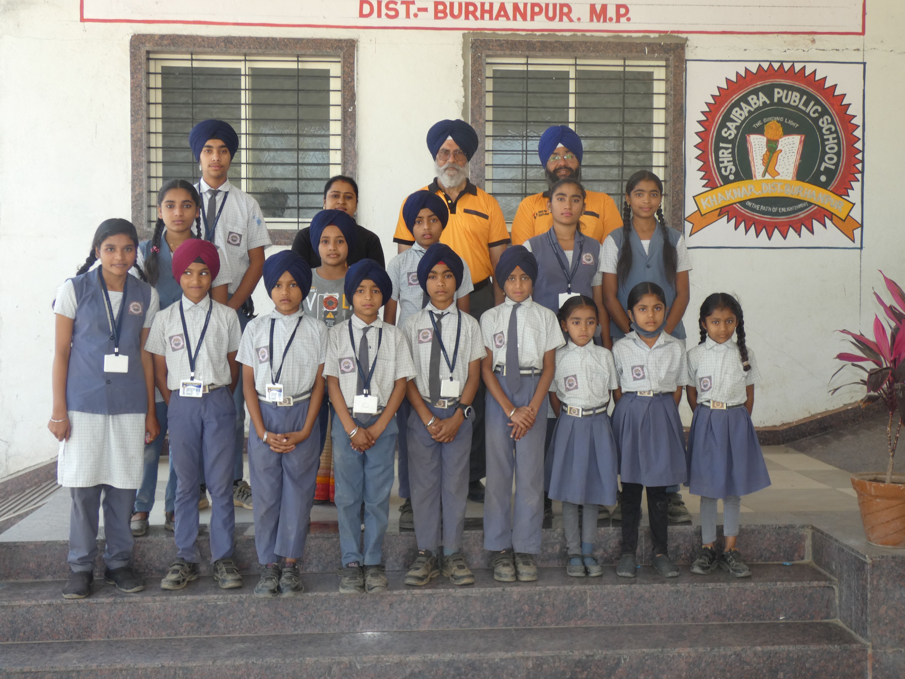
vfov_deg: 31.5
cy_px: 340
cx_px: 452
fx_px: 1203
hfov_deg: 41.2
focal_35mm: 46
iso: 100
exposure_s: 1/60
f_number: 3.8
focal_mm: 8.2
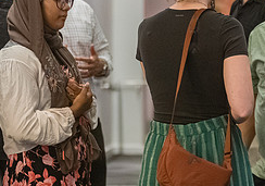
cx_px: 135
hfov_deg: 9.1
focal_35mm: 223
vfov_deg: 6.4
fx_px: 1668
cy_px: 5
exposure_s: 1/250
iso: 6400
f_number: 2.8
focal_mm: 80
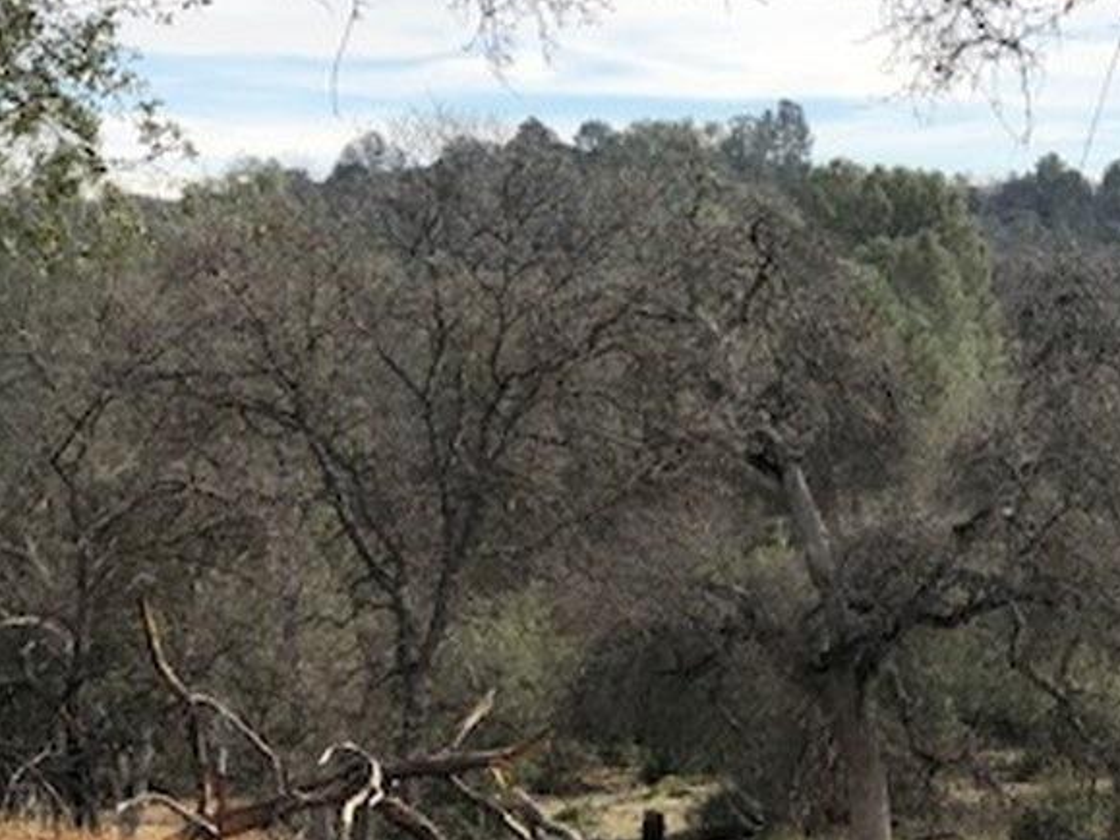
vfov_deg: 11.8
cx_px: 988
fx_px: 4076
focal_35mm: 126
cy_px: 505
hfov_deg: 15.5
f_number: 2.8
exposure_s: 1/656
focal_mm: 6.6
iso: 20
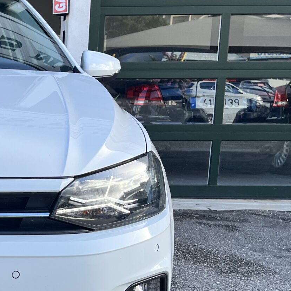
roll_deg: +0.5
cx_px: -126
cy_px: 198
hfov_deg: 21.1
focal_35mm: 71
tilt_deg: -7.9
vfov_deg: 24.2
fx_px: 675
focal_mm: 5.1
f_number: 1.6
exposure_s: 1/943
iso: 50
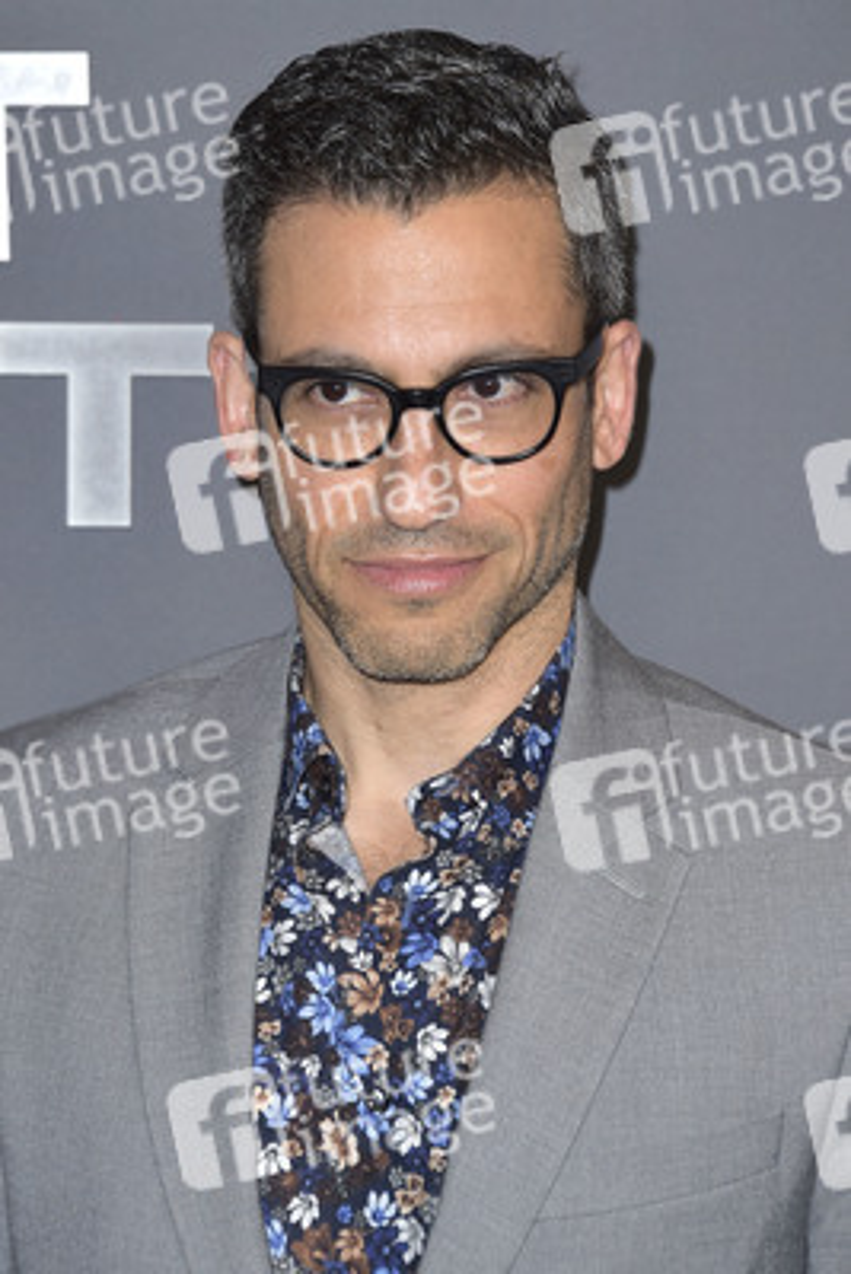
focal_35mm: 180
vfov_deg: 11.4
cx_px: 426
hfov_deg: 7.6
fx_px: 6376
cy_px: 637
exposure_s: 1/250
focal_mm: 180
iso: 400
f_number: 6.3
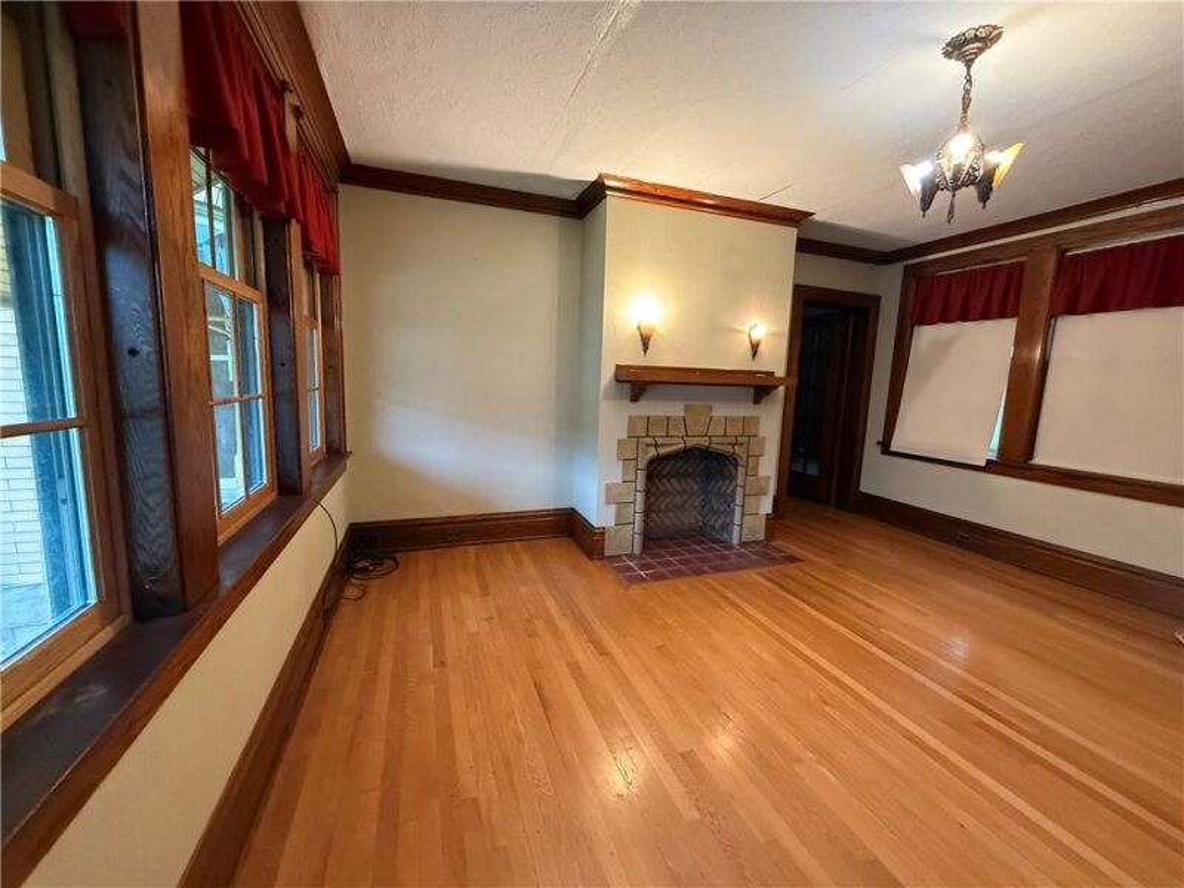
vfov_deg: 85.7
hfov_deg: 102.1
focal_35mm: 14
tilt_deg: -7.1
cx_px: 592
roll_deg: -1.7
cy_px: 444
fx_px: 479
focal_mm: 2.22
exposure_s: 1/60
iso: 640
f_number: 2.2
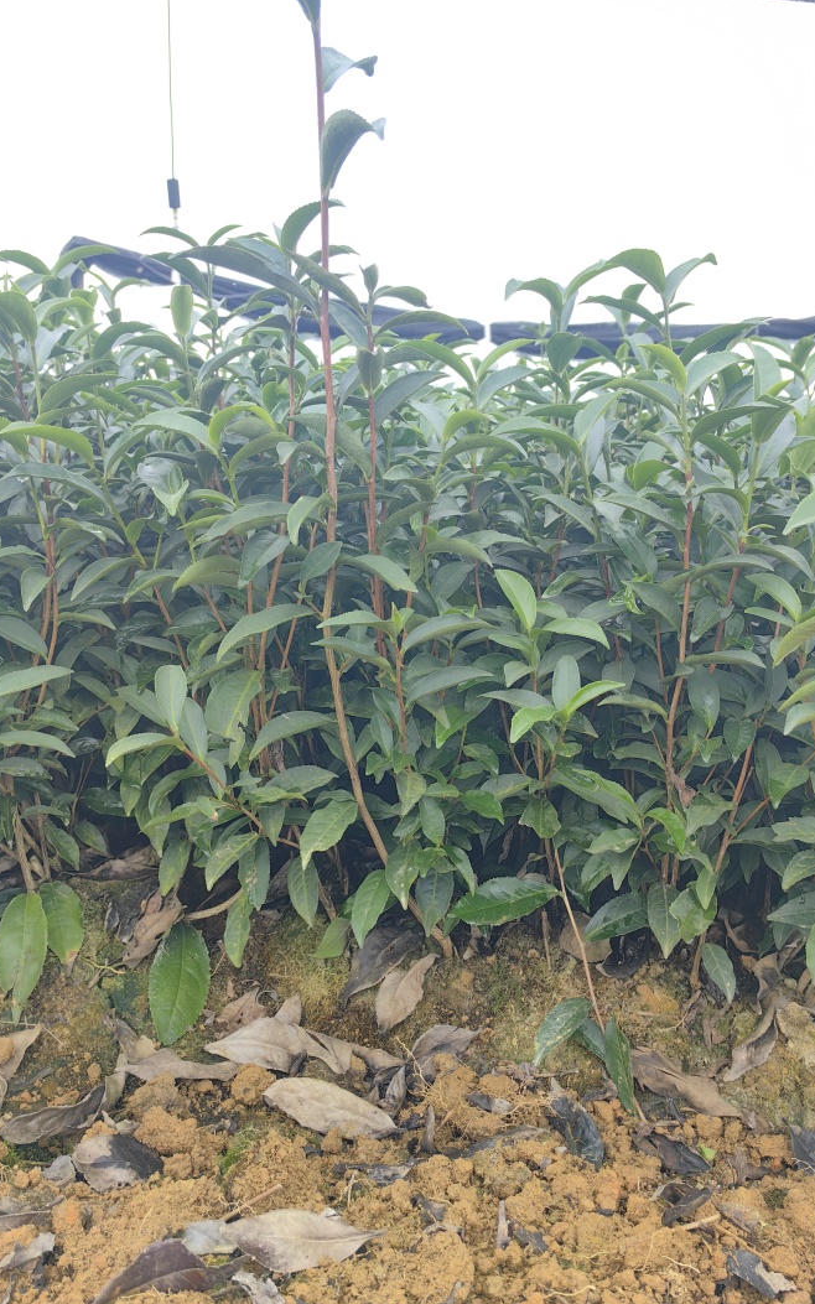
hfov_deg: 43.1
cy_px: 658
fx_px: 1031
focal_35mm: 29
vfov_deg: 64.6
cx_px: 388
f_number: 2
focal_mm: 5.75
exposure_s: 1/100
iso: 80
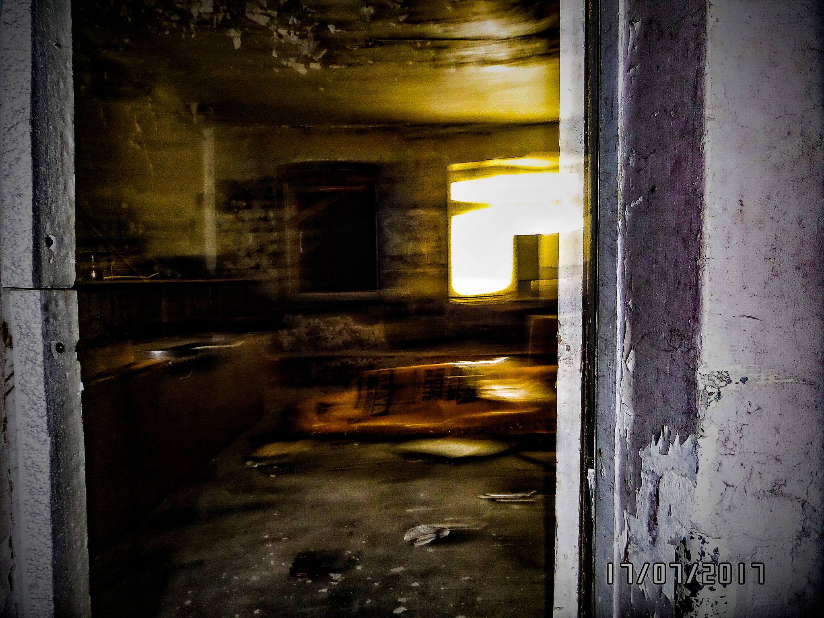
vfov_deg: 56.8
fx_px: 571
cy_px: 309
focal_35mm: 24
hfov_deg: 71.6
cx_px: 412
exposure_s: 1/8
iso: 400
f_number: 3.2
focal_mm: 4
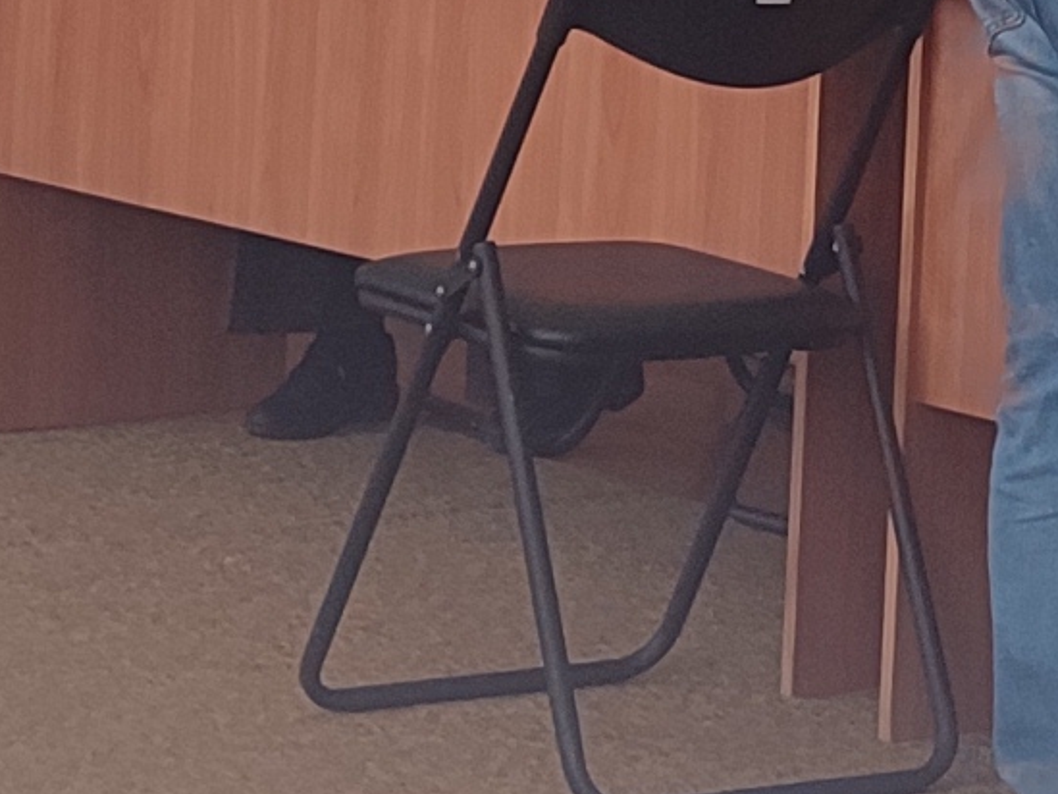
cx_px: 792
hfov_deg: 10.8
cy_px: -497
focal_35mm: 182
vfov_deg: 8.0
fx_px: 5564
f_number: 1.89
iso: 51
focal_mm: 5.95
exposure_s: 1/100
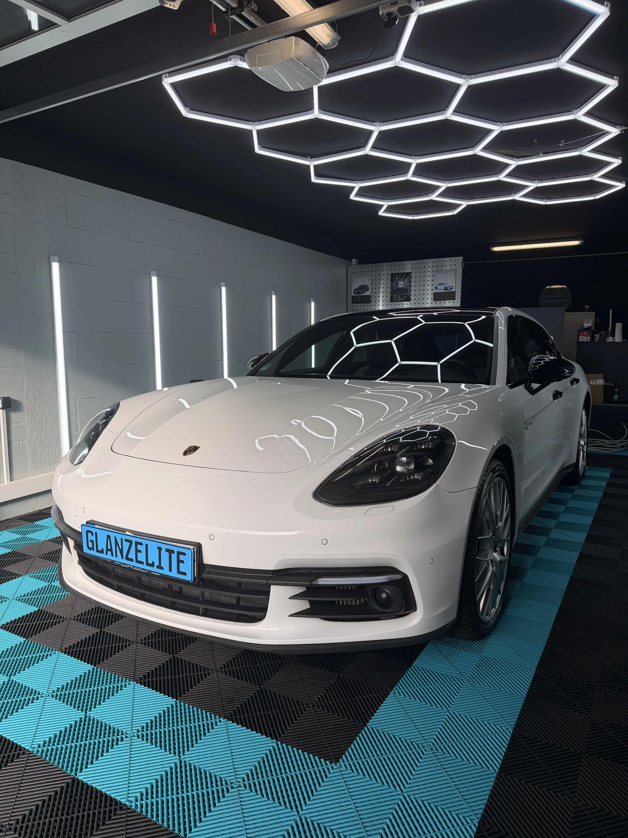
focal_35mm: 24
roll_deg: -0.1
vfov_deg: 71.6
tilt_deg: -8.9
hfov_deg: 56.8
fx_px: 581
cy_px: 419
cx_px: 314
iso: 80
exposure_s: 1/822
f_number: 1.78
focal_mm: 6.76
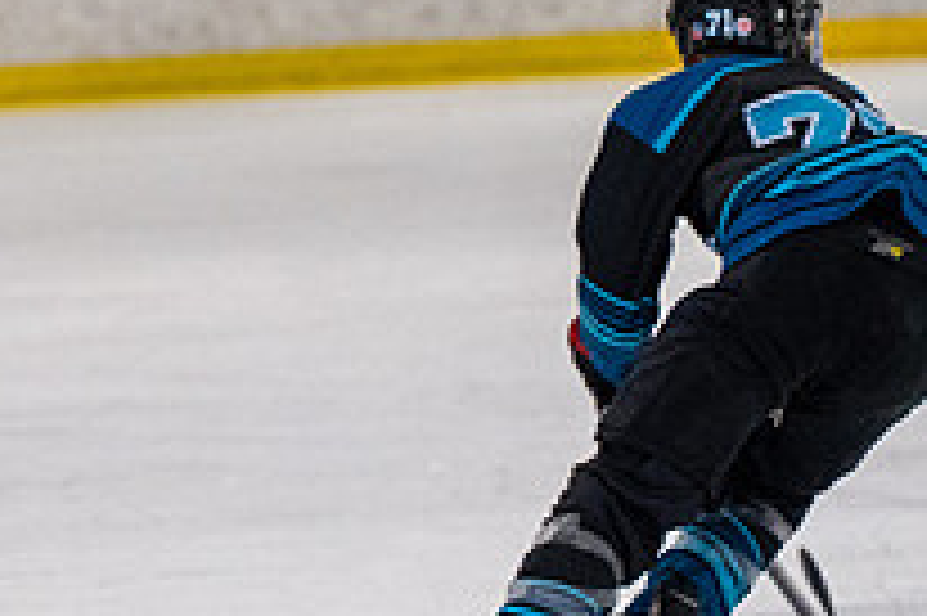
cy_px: 268
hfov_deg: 3.7
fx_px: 14357
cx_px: -324
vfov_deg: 2.5
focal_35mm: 558
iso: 2000
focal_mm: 132
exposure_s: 1/800
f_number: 3.2
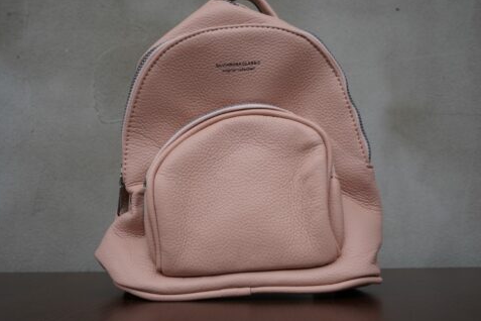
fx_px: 588
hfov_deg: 44.5
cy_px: 148
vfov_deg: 30.5
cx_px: 251
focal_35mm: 44
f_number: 8
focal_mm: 35
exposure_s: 1/250
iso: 250
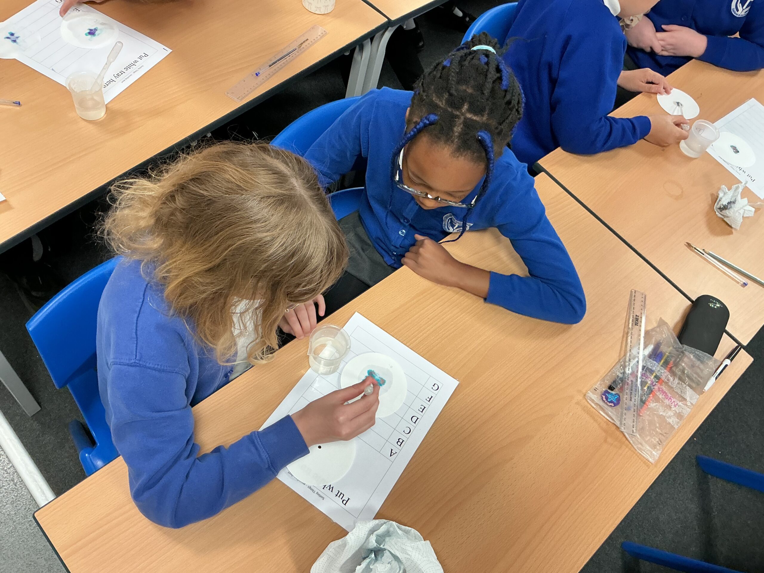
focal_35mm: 29
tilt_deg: -56.4
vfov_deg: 48.2
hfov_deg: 61.7
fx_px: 640
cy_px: 286
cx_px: 382
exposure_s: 1/60
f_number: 1.8
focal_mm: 3
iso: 125
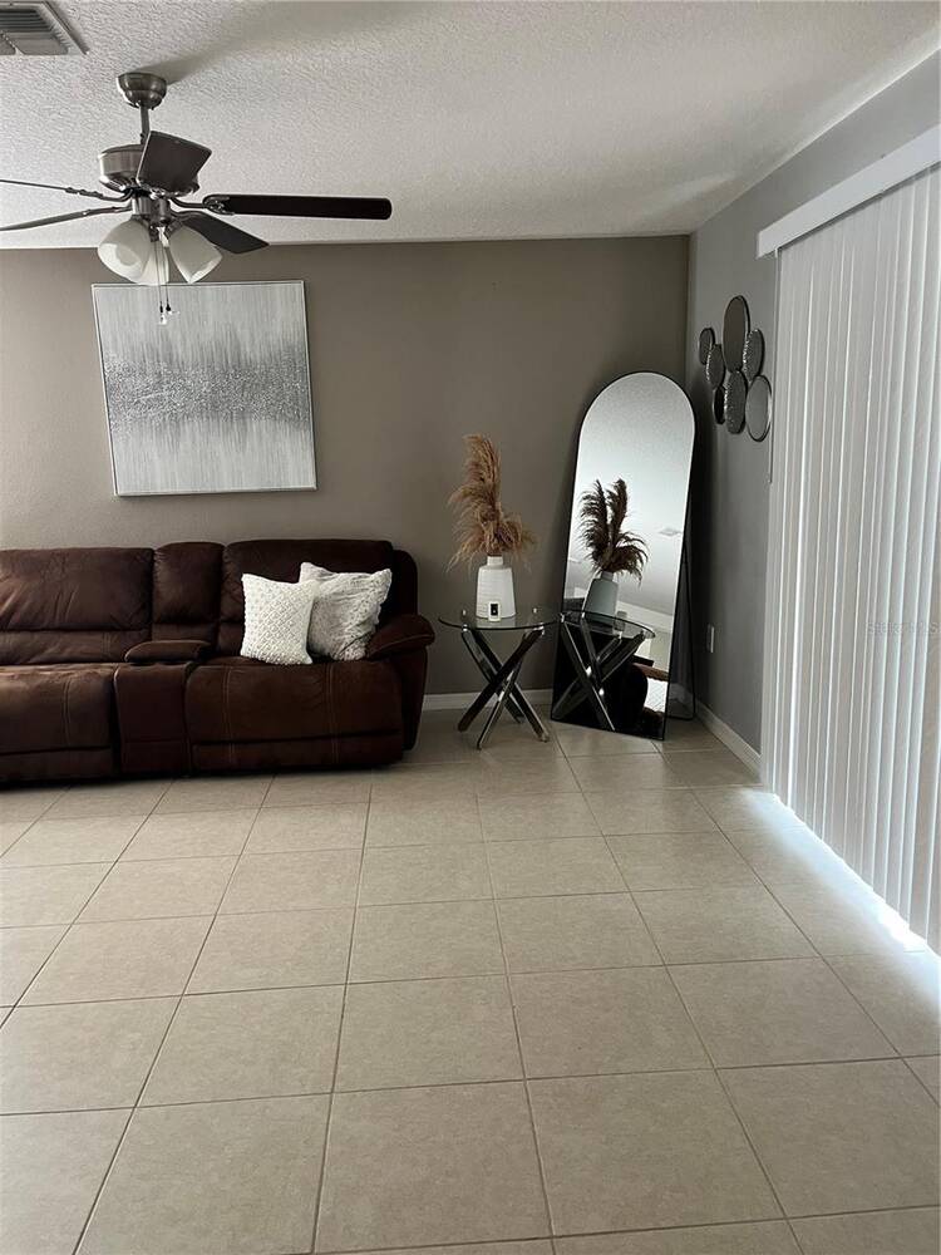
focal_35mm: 26
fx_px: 942
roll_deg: +1.9
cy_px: 628
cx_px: 470
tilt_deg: -10.7
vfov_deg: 67.3
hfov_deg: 53.1
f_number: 1.6
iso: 200
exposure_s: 1/60
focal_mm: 5.1
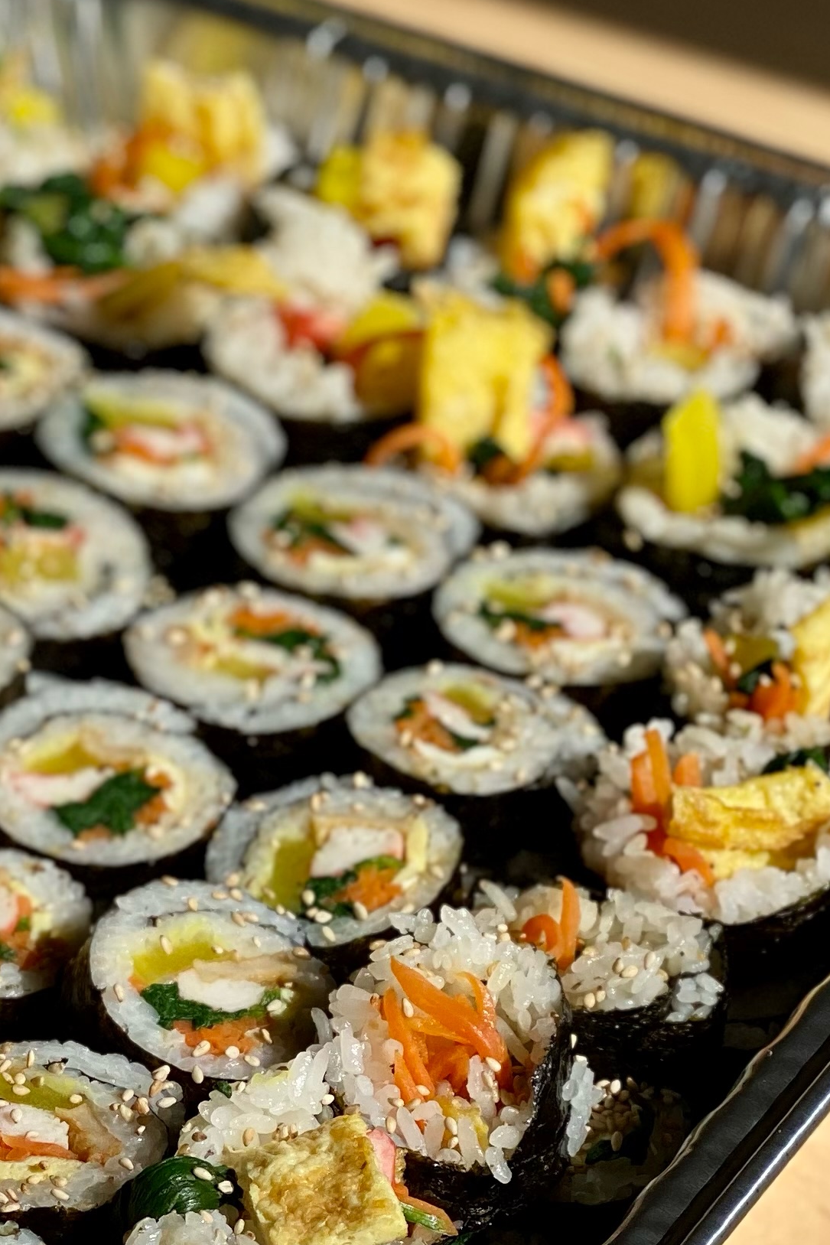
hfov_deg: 10.0
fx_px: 4633
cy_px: 1196
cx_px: -276
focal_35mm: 134
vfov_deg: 15.1
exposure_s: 1/3195
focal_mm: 6
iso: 25
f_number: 2
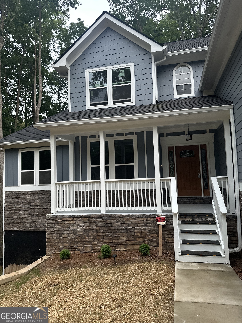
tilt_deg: +5.0
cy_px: 162
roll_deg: +1.3
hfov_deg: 56.8
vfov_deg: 71.6
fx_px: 224
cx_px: 121
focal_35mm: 24
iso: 250
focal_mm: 6.86
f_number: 1.78
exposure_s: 1/68
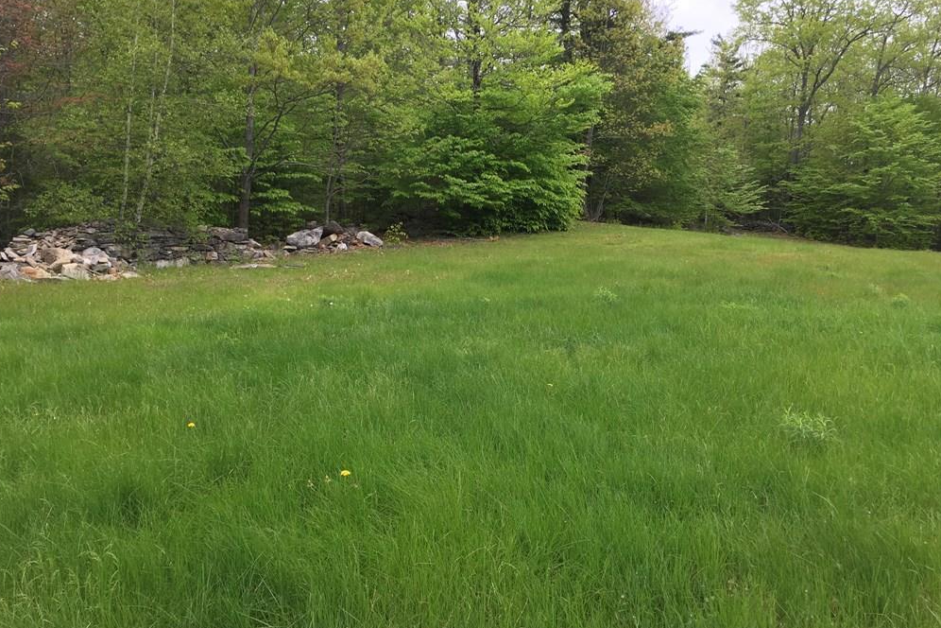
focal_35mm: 31
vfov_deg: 42.3
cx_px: 470
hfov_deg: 60.3
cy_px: 294
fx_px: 810
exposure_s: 1/245
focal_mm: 4.15
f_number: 2.2
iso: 25
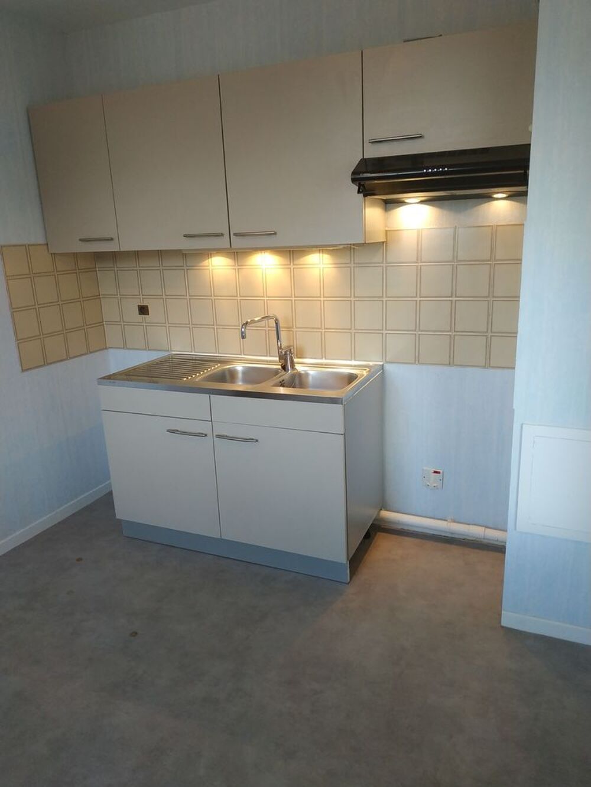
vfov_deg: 71.6
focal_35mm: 24
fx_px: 546
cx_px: 296
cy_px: 394
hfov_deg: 56.8
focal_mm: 3.94
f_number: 1.9
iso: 200
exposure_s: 1/50
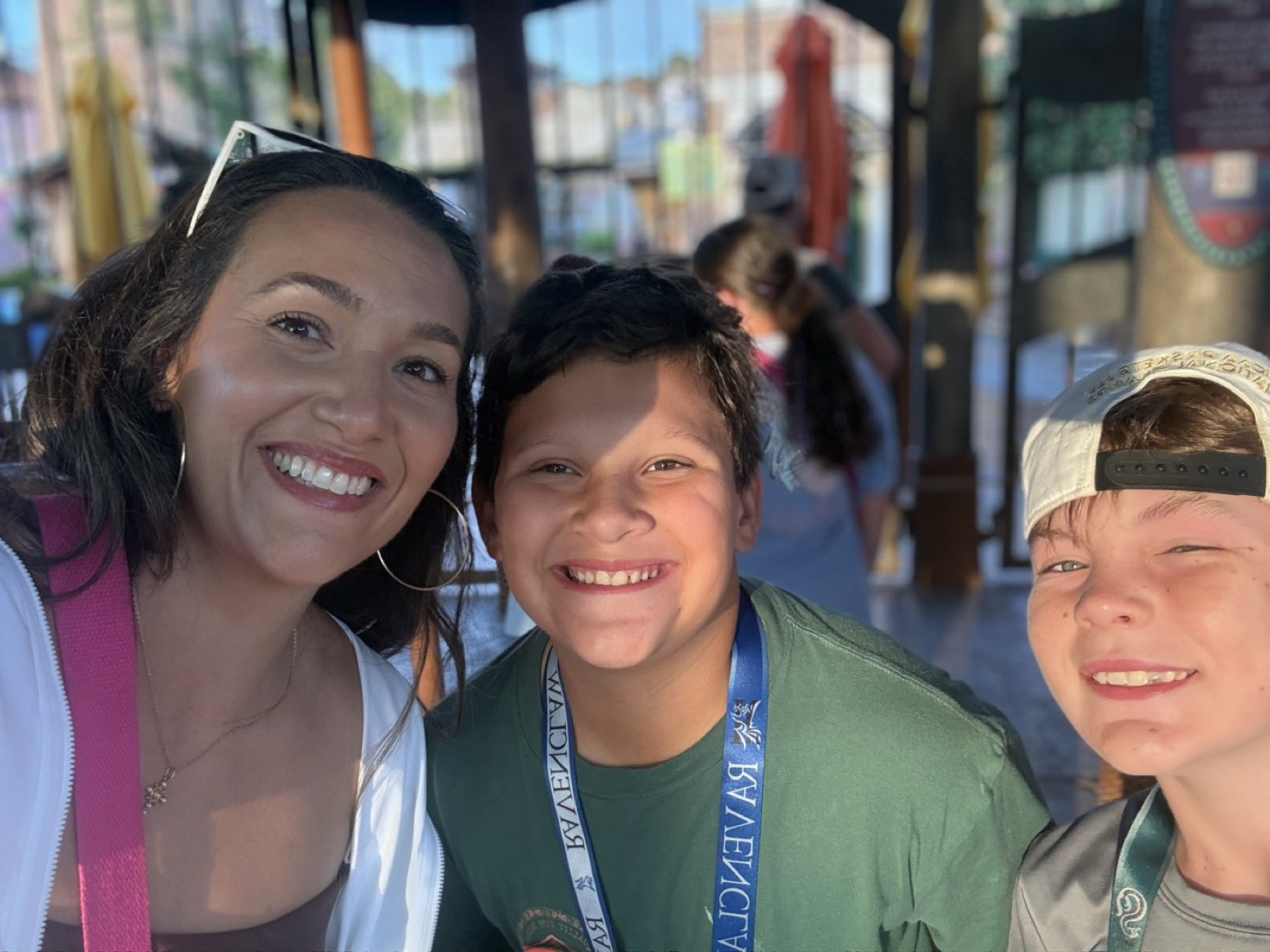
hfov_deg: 60.0
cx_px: 635
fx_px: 1101
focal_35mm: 30
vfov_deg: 46.8
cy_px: 476
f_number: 1.9
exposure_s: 1/122
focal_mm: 2.69
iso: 80
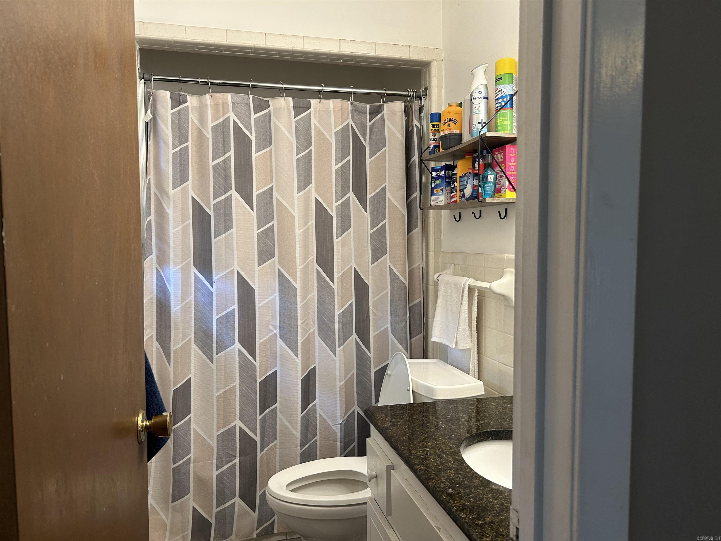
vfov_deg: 53.1
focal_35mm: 26
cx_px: 360
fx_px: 542
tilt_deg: -3.7
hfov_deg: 67.3
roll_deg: -0.2
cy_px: 270
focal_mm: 5.7
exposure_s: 1/60
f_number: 1.5
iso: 125
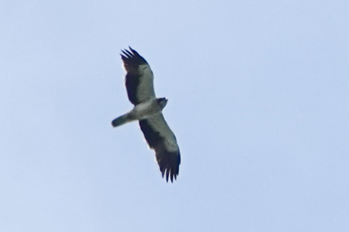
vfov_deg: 2.3
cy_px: 116
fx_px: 5812
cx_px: 174
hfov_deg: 3.4
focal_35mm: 600
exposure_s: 1/1000
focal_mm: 220
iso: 100
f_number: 4
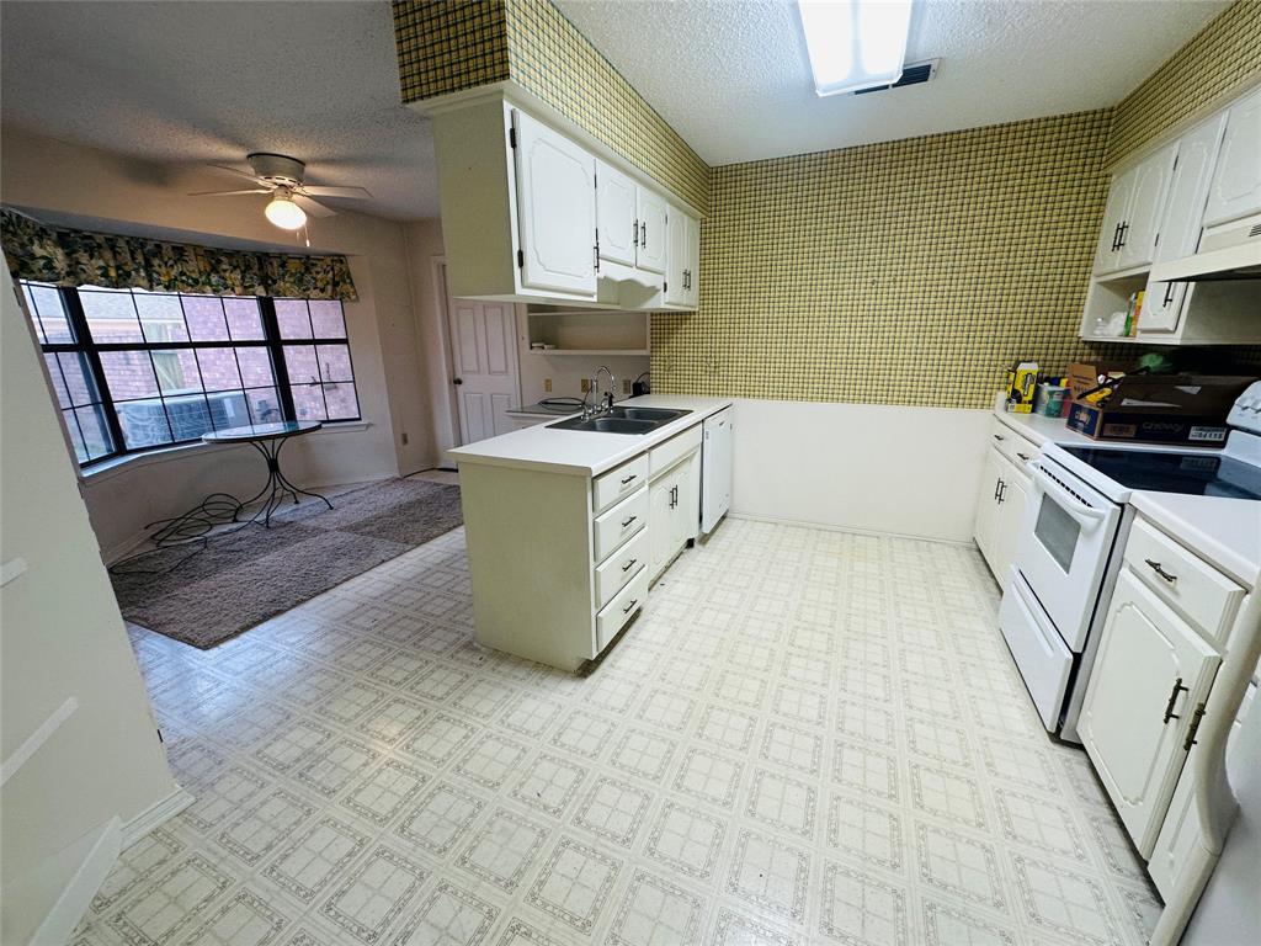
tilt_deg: -15.7
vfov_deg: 85.7
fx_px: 510
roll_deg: +0.9
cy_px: 473
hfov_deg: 102.1
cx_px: 630
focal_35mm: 14
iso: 125
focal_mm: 2.22
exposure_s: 1/120
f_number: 2.2
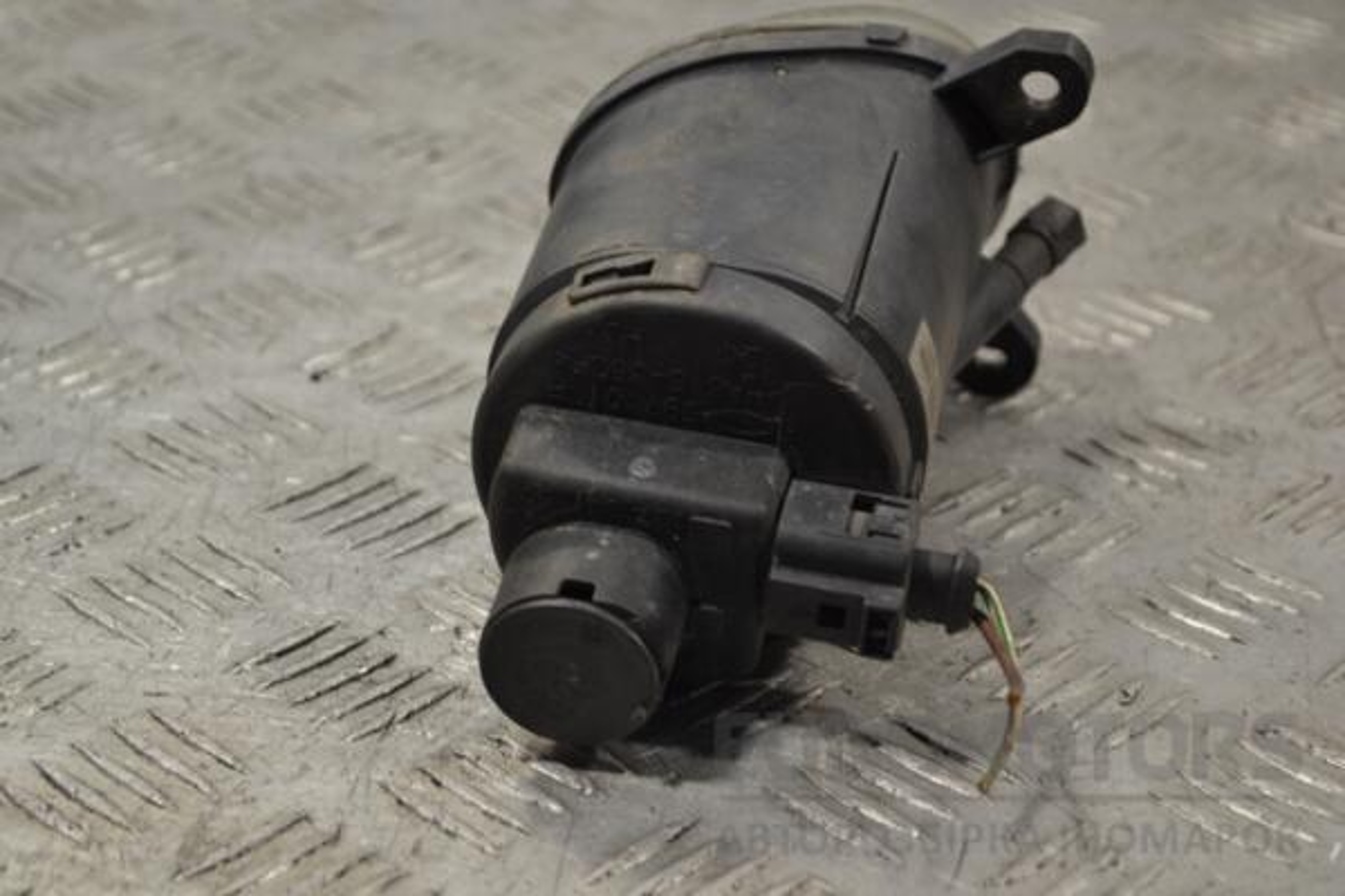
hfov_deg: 24.6
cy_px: 448
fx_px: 3082
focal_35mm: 82
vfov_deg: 16.6
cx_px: 672
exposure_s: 1/30
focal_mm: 55
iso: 220
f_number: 5.6
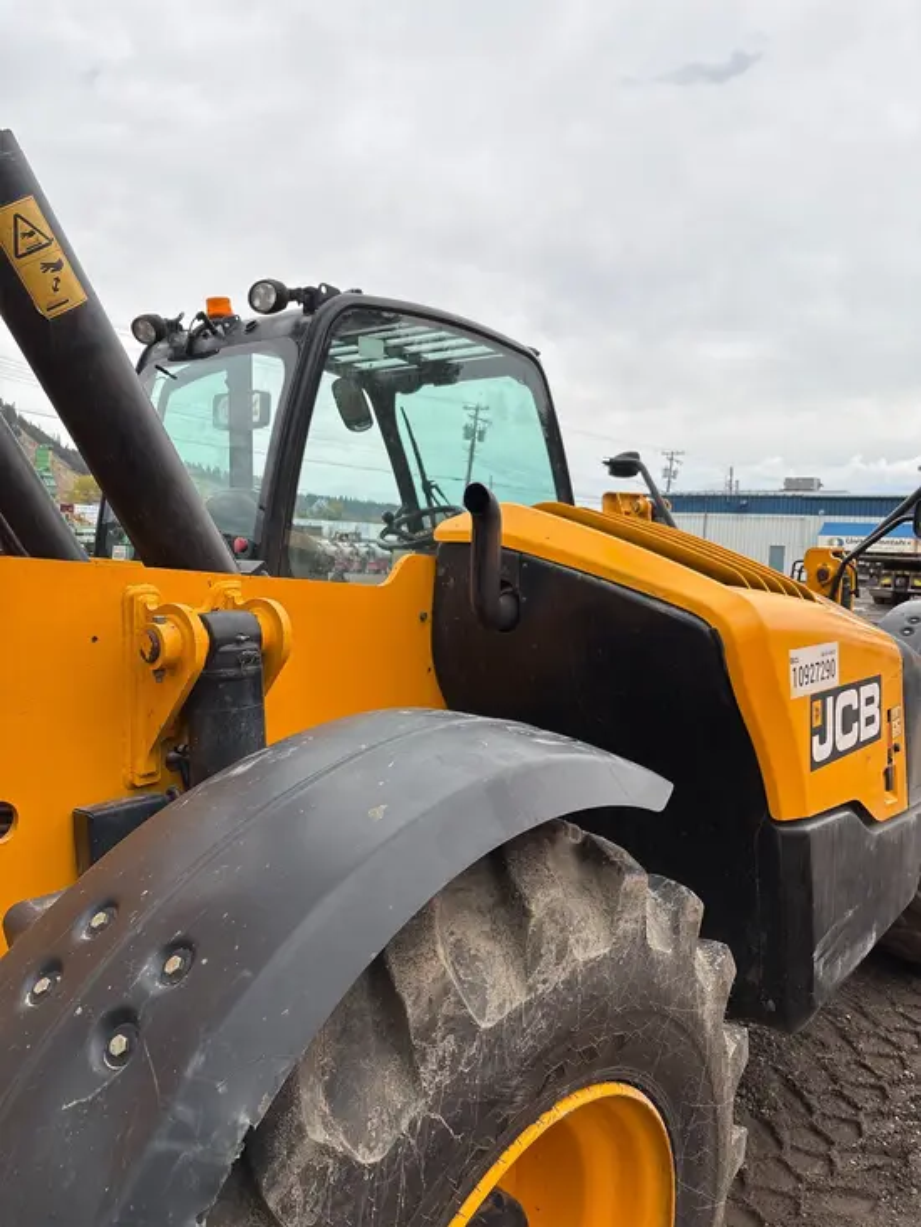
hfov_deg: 53.1
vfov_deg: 67.3
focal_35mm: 26
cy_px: 614
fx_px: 922
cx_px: 460
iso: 50
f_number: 1.6
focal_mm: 5.96
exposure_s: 1/1092
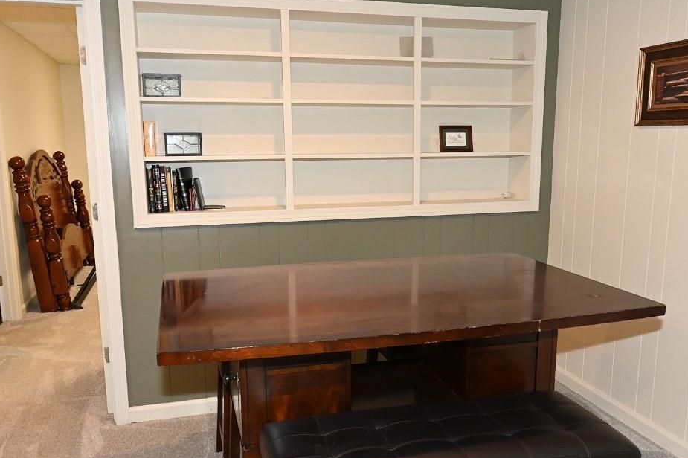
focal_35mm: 31
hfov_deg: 60.3
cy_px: 247
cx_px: 345
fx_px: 592
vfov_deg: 42.3
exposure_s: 1/60
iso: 1000
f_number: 4
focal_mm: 14
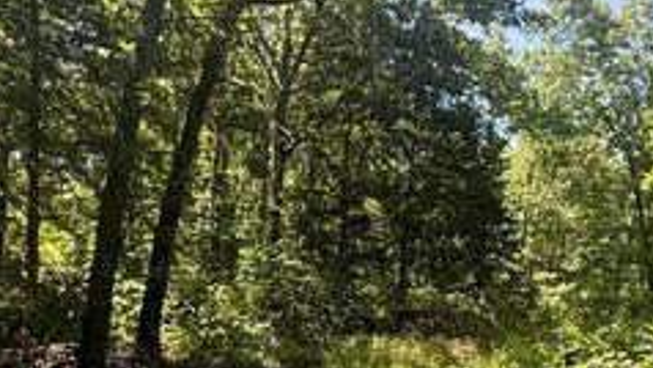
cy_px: 327
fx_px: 710
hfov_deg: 47.3
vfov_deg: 28.0
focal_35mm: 41
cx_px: 499
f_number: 2.2
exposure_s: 1/304
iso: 64
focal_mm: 2.22
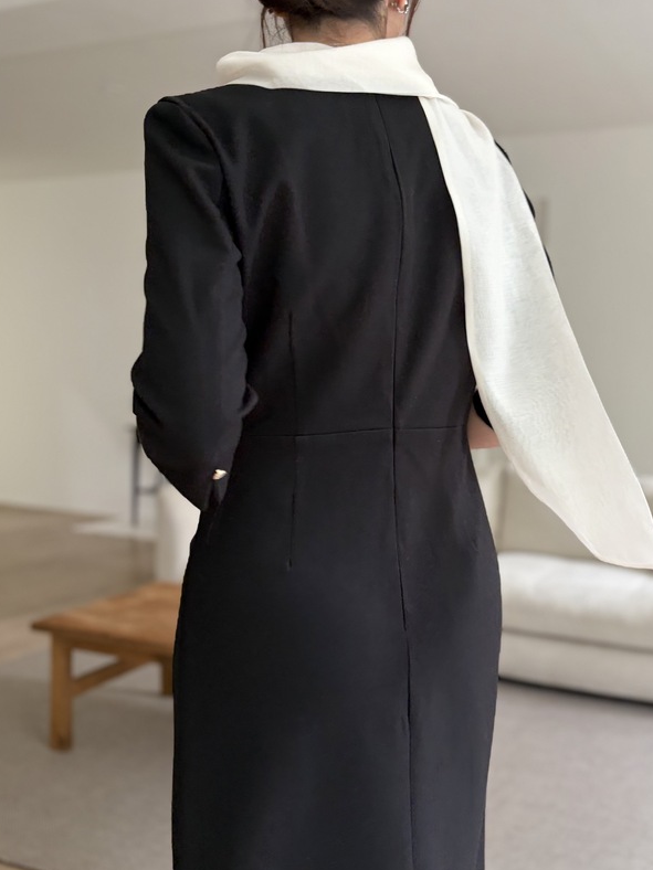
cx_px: 389
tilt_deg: -3.3
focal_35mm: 33
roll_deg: -1.3
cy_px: 457
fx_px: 830
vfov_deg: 55.3
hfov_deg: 42.8
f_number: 1.6
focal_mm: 5.96
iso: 250
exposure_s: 1/60
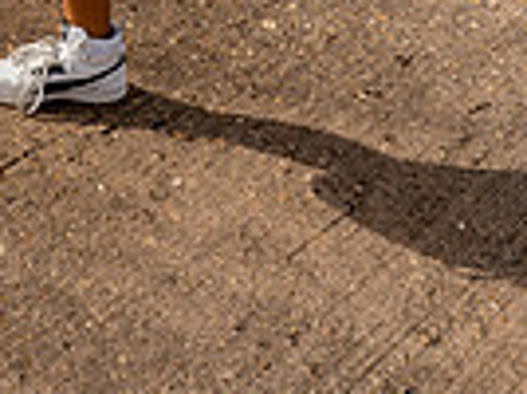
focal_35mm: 81
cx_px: 39
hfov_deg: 23.4
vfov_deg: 14.6
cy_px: -426
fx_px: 1231
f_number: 8
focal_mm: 25
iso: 100
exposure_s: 1/250
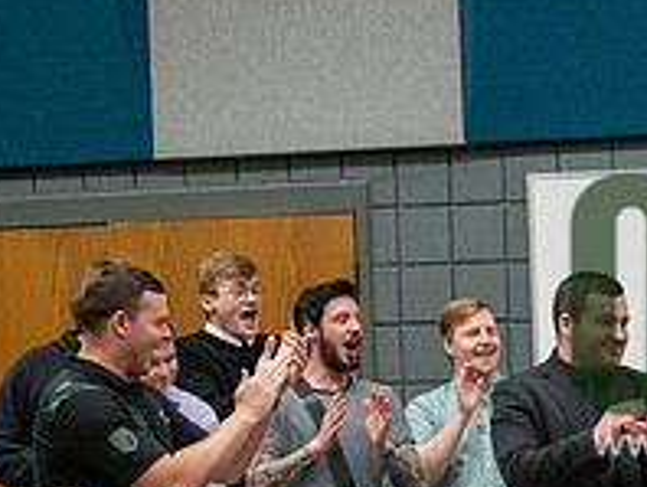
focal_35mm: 197
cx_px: 817
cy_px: 328
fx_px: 3687
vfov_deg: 7.6
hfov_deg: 9.9
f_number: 4
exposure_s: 1/500
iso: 10000
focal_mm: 70
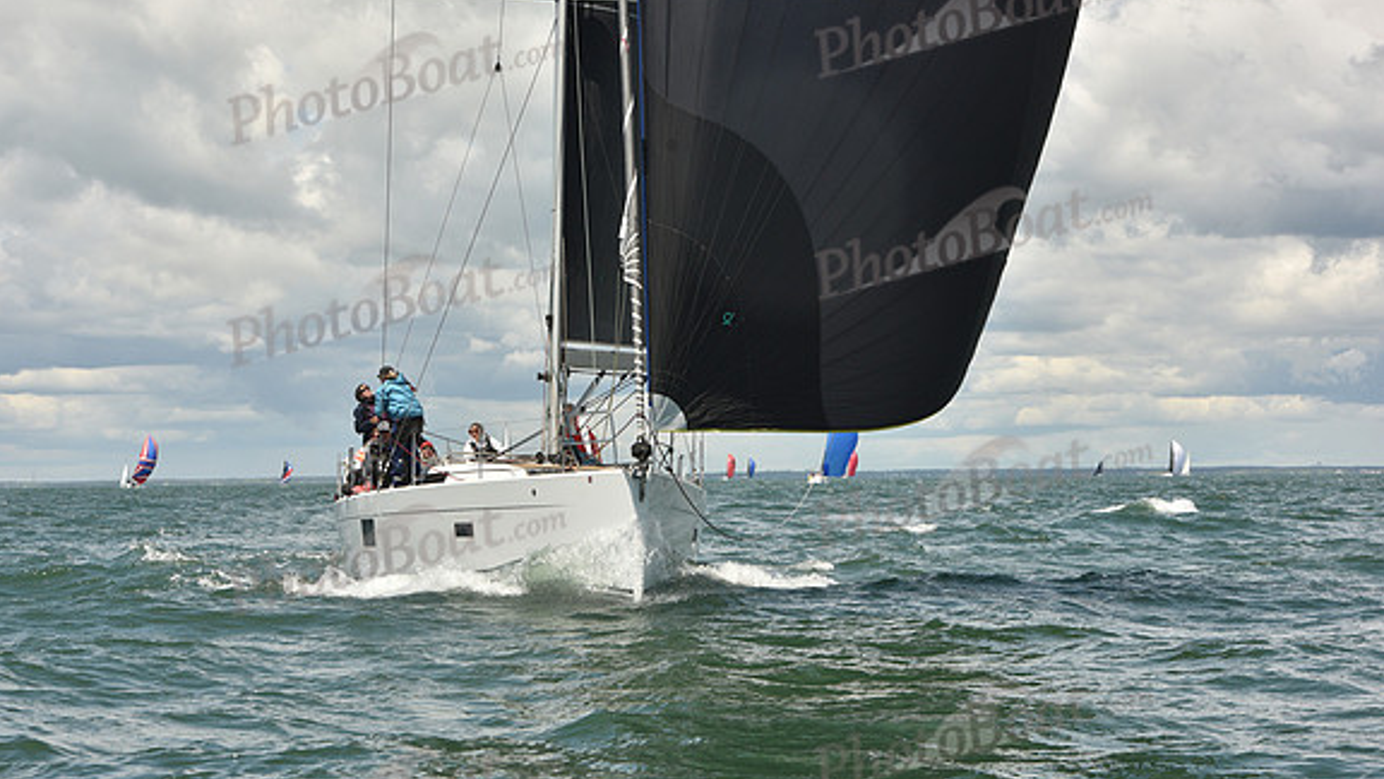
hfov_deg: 22.0
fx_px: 3560
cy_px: 396
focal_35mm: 97
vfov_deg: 12.5
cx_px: 692
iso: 320
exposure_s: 1/800
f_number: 11
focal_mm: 92
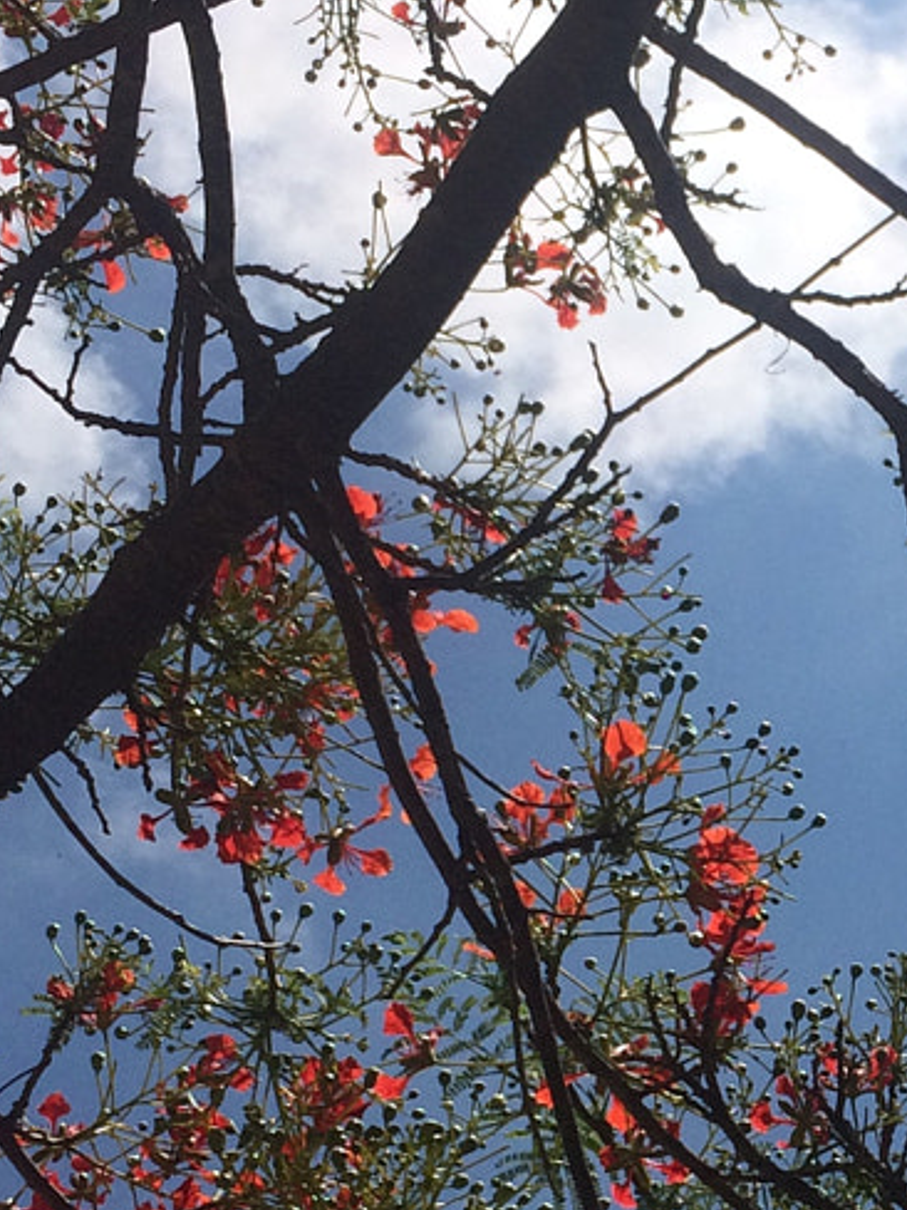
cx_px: 1142
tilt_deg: +65.9
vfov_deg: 20.5
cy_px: 888
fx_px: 3319
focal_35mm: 95
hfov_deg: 14.9
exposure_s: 1/5128
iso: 32
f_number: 2.2
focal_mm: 4.15
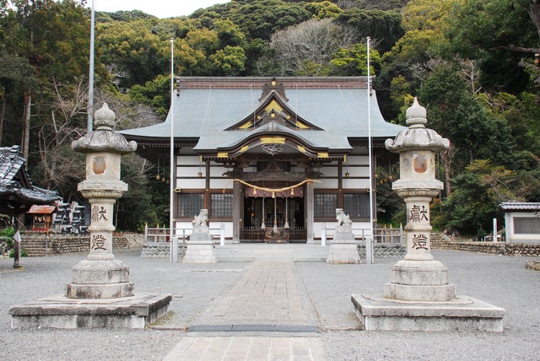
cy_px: 180
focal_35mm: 42
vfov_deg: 32.0
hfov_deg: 46.4
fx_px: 631
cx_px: 270
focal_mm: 28
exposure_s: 1/90
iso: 200
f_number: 5.6
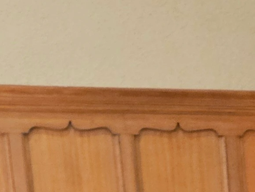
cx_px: 328
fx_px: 1164
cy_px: 694
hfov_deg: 12.1
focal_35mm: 158
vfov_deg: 7.5
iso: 640
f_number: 1.8
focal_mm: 5.4
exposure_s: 1/24
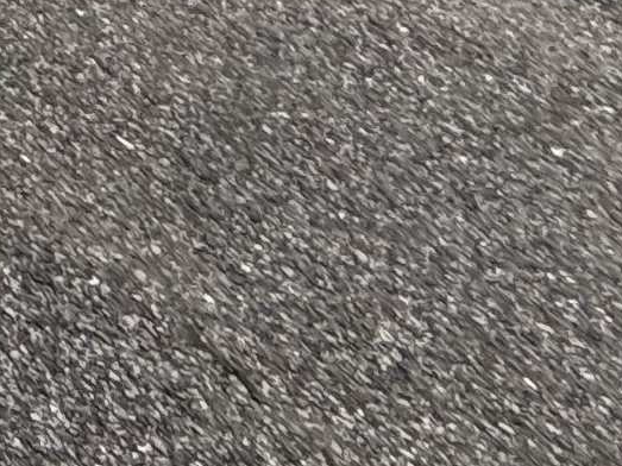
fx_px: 1940
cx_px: -1267
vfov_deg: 9.0
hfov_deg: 11.1
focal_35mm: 108
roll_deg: -2.1
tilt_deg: -7.5
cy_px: -1180
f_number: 2.2
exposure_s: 1/409
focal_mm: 2.22
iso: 40
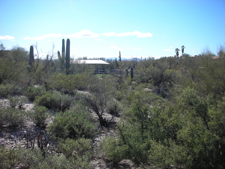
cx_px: 112
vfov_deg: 40.7
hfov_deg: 52.6
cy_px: 84
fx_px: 227
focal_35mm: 35
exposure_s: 1/80.8
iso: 50
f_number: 8.5
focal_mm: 5.8
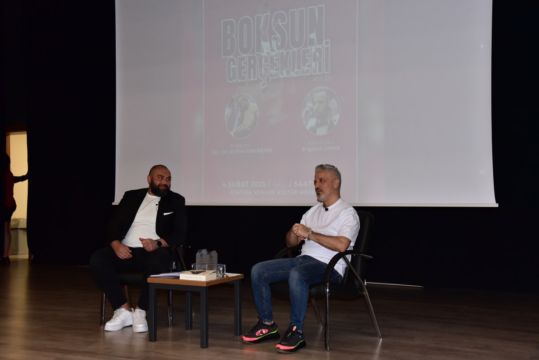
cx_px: 270
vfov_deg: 30.5
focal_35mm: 44
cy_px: 180
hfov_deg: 44.5
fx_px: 659
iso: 2500
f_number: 6.3
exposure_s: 1/200
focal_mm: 44
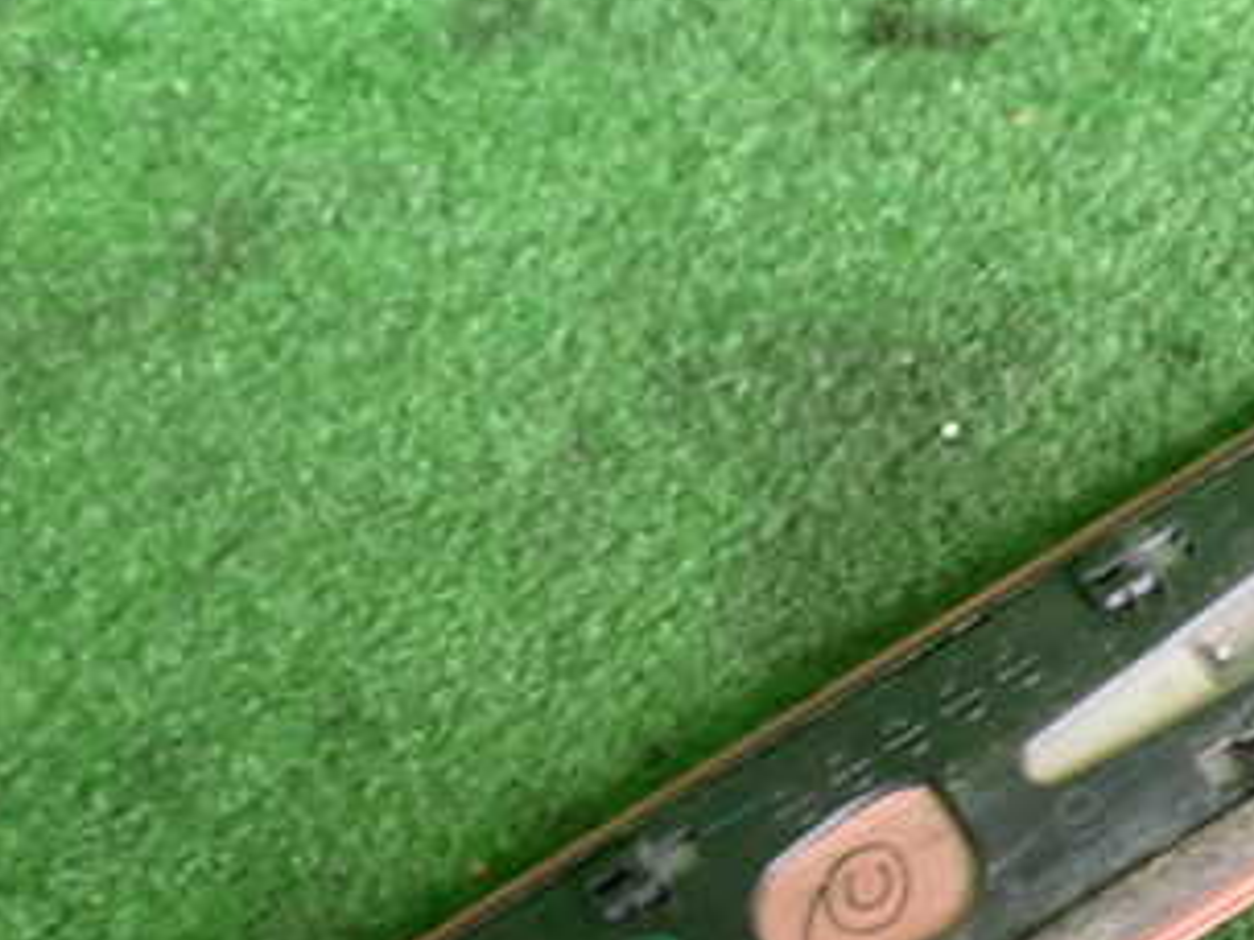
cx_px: 990
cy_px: 730
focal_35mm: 81
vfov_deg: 18.1
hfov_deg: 23.8
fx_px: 2934
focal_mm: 7.31
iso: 250
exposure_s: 1/40
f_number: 2.8
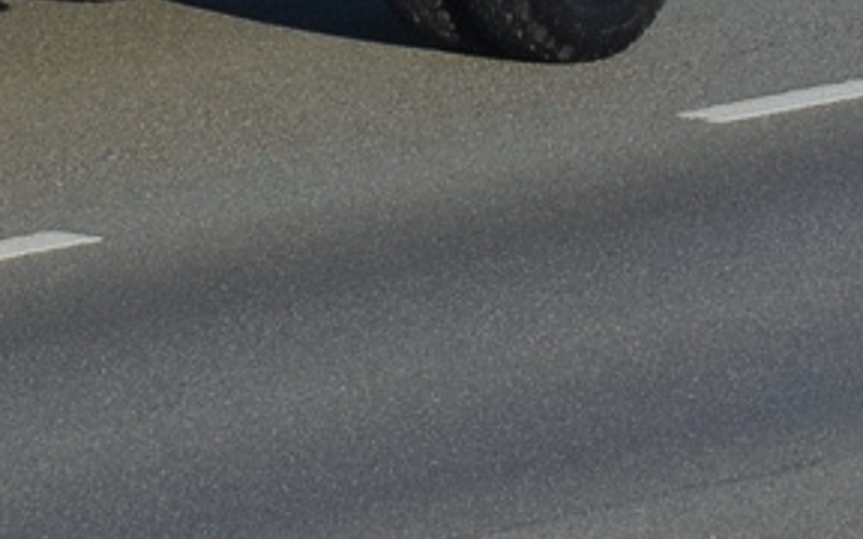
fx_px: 8235
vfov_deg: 3.7
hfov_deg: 6.0
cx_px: -180
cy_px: -581
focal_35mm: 350
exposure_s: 1/1250
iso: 200
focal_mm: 55
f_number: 8
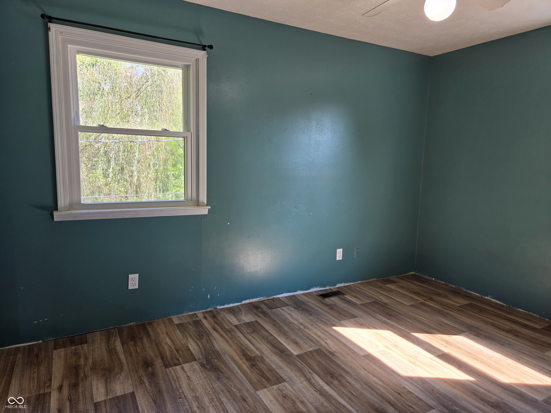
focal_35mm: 23
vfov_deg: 58.9
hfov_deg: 73.9
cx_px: 276
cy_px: 206
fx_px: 366
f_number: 1.8
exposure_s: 1/120
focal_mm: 5.4
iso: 40
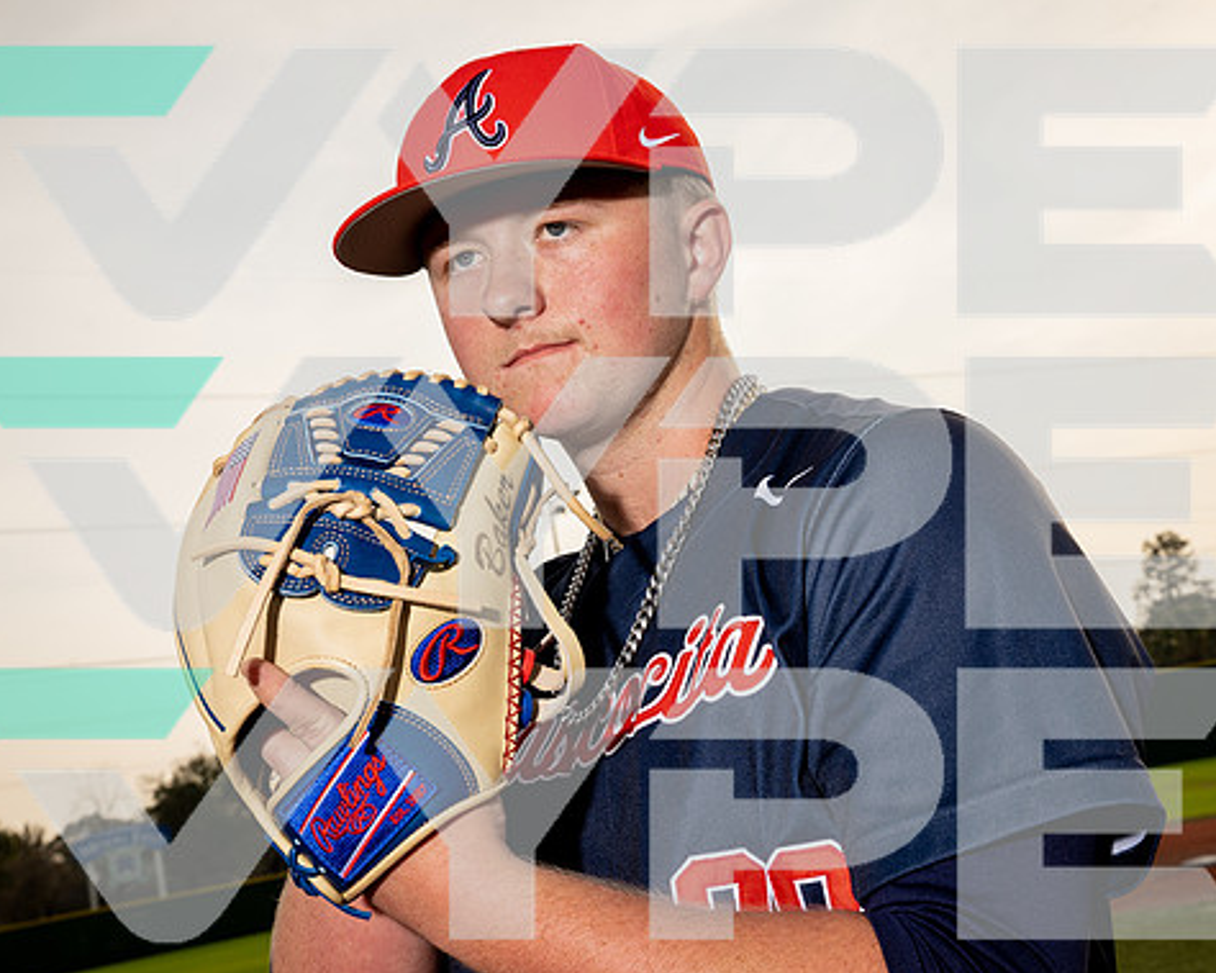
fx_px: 1943
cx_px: 608
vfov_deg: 28.1
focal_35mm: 54
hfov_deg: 34.8
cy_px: 494
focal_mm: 47
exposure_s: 1/250
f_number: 11
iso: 250
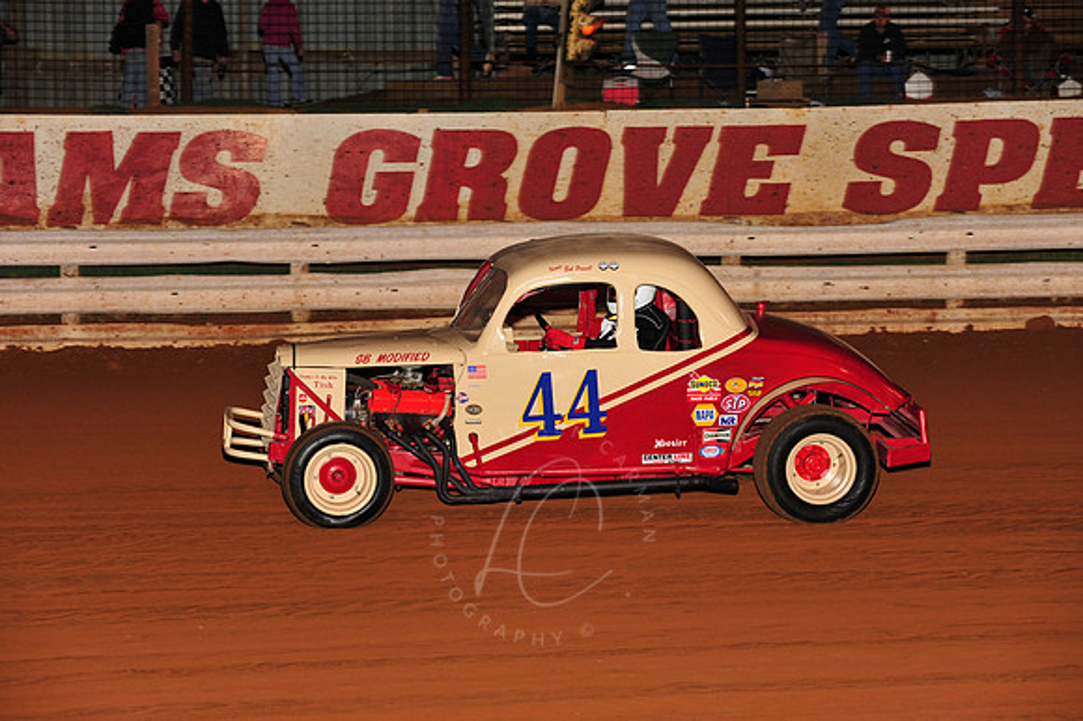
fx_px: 3608
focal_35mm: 120
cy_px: 360
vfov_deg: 11.4
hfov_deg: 17.1
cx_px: 542
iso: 800
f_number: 6.3
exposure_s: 1/250
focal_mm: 120
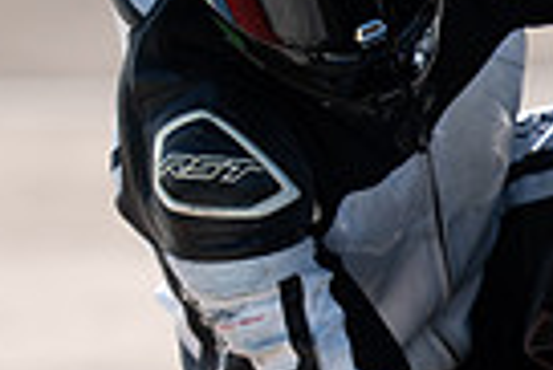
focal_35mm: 1833
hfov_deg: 1.1
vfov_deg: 0.8
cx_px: 740
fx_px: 28187
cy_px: 274
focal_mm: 400
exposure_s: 1/500
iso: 80
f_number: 4
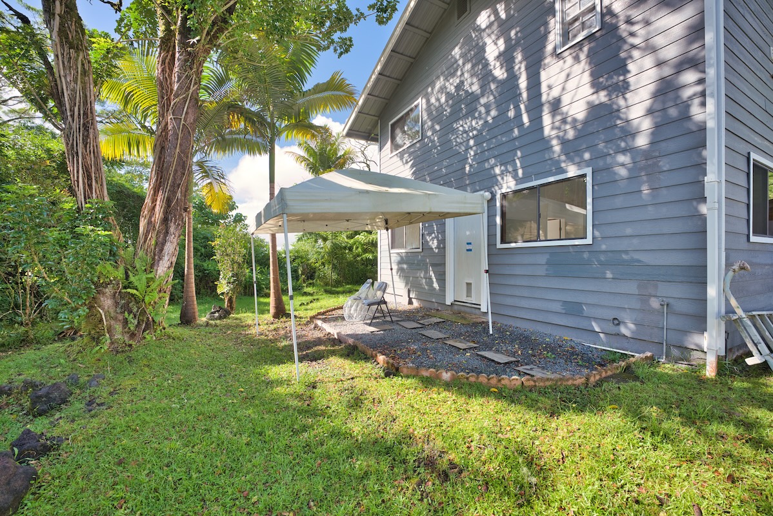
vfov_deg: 81.2
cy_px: 258
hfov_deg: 104.2
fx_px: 301
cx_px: 386
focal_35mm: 14
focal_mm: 14
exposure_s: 1/320
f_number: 4
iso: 50
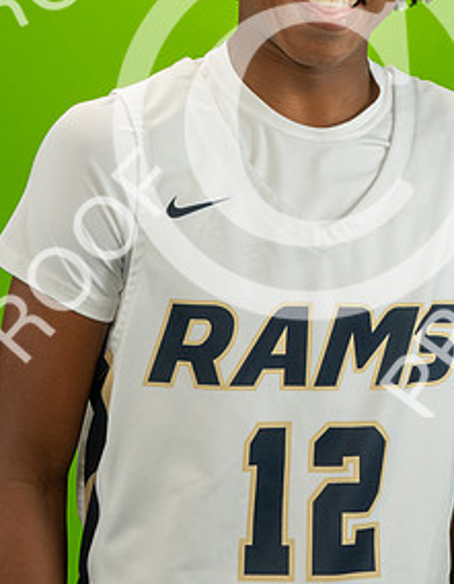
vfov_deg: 14.9
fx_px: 2221
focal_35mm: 130
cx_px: 312
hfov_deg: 11.7
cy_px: 110
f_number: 18
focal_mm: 53
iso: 800
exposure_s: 1/60
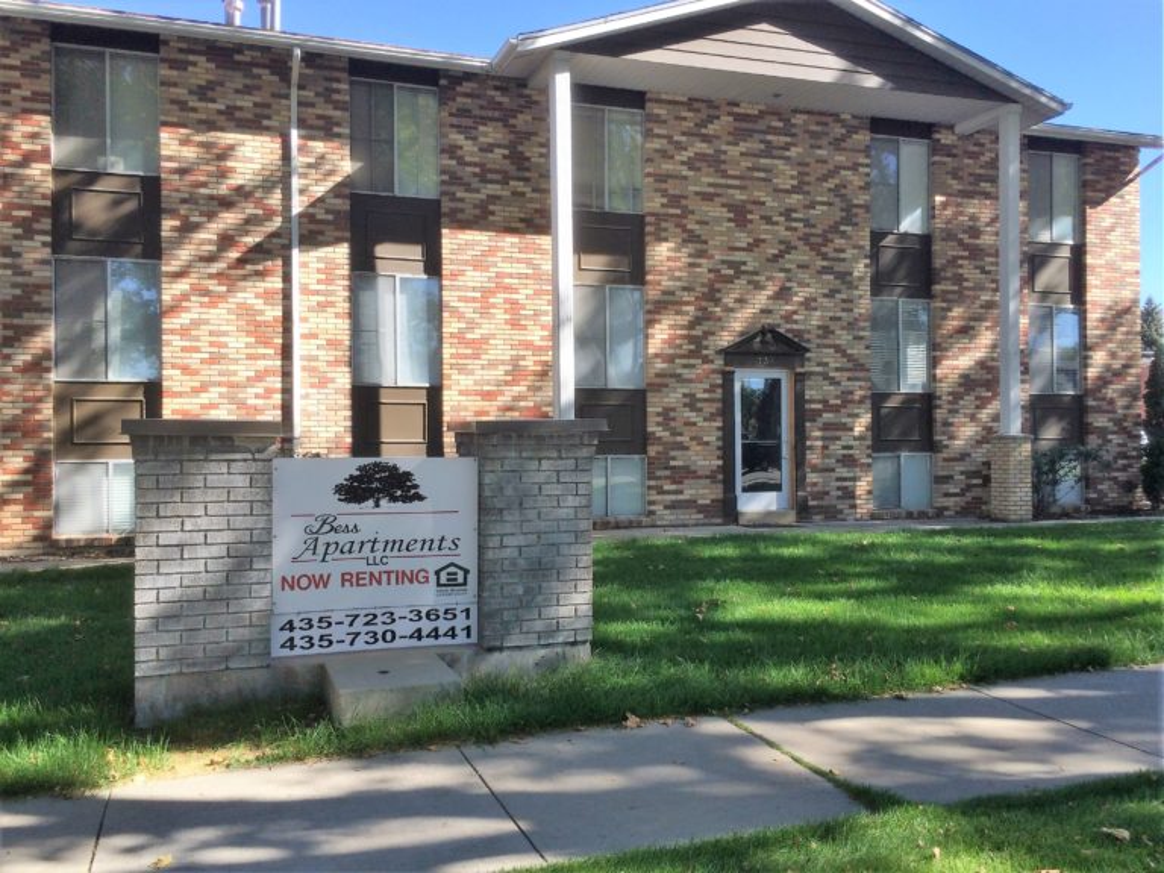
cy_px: 436
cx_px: 582
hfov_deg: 61.7
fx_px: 975
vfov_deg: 48.2
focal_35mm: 29
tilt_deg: -1.7
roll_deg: -0.5
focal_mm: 4.15
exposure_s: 1/695
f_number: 2.2
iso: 32
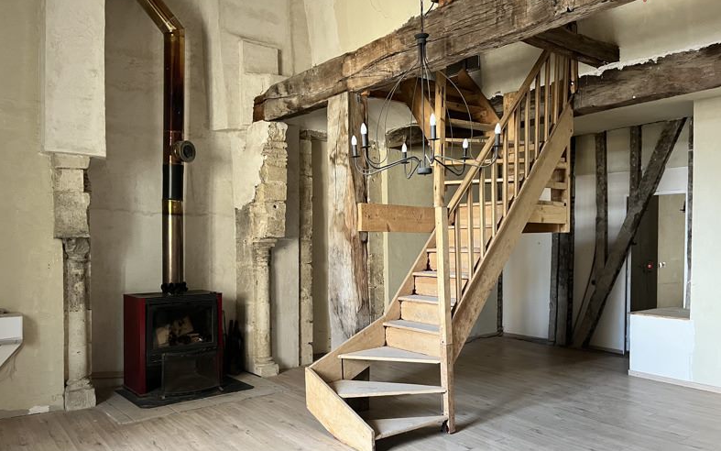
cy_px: 250
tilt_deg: -1.2
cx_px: 363
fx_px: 550
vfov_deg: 44.5
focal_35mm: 28
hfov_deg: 66.5
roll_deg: -0.3
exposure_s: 1/60
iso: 320
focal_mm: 5.1
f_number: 1.6
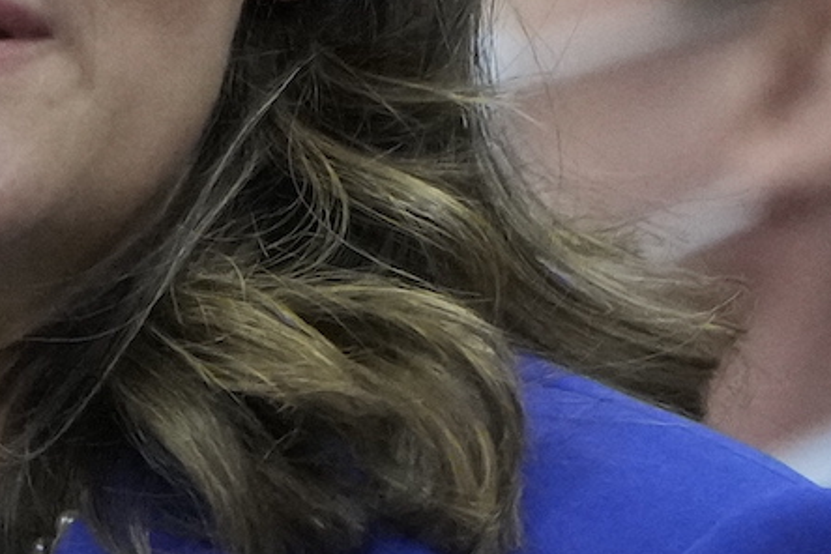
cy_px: 680
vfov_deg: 0.6
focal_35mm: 2483
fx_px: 57311
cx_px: -545
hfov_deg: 0.8
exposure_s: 1/160
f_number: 5.6
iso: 6400
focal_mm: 400
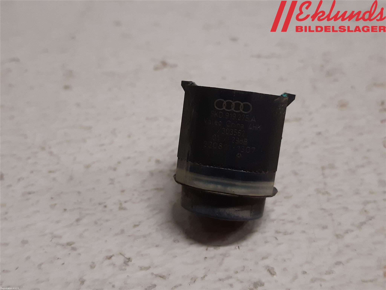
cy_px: 145
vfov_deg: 53.1
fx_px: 290
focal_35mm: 26
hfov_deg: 67.3
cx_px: 193
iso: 160
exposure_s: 1/50
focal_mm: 3.93
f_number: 1.7
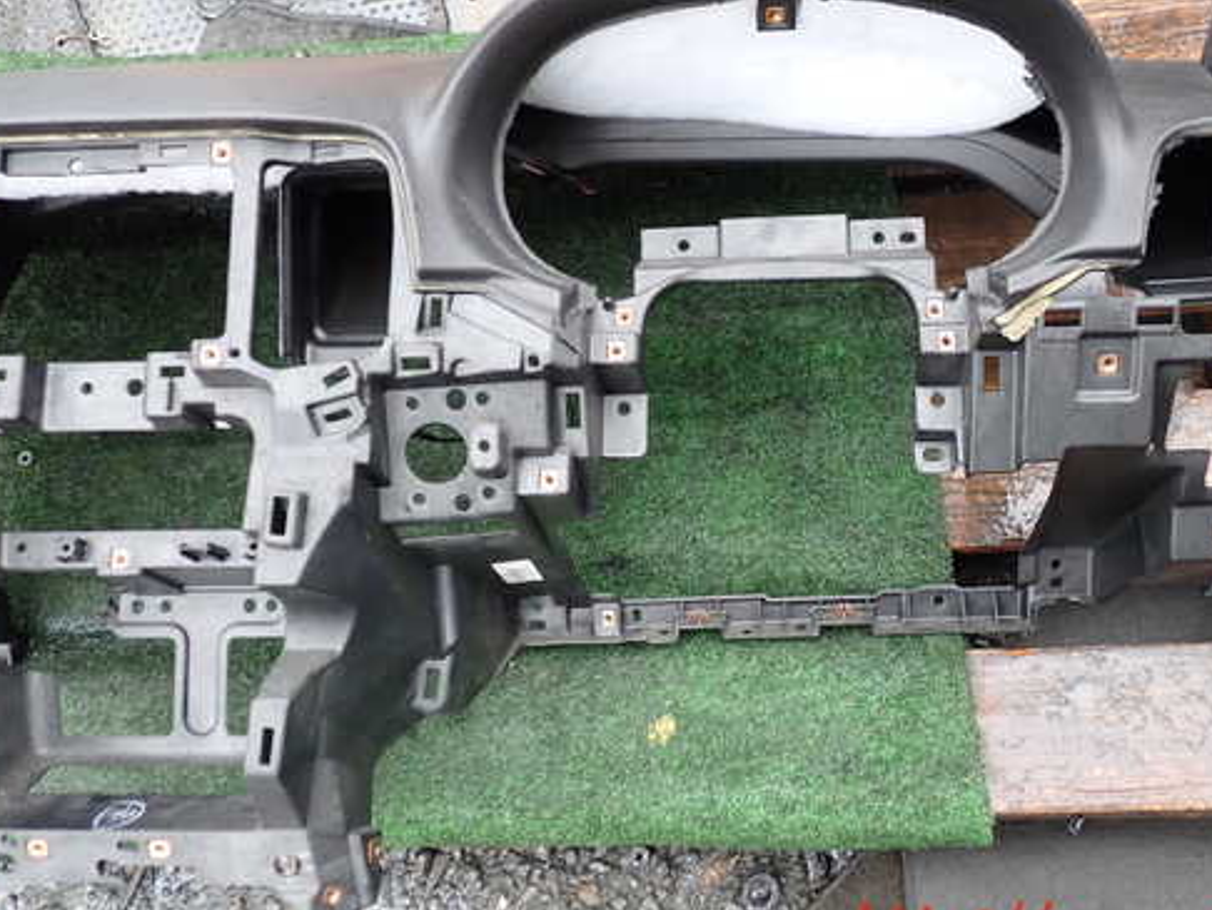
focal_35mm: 37
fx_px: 1296
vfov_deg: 38.6
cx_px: 676
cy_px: 399
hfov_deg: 50.0
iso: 125
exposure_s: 1/60
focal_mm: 5.4
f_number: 2.3
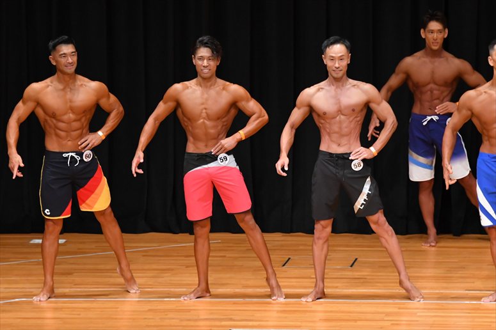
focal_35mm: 255
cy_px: 165
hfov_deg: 8.1
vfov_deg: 5.4
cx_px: 248
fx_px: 3512
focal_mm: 170
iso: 4000
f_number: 5.6
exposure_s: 1/400
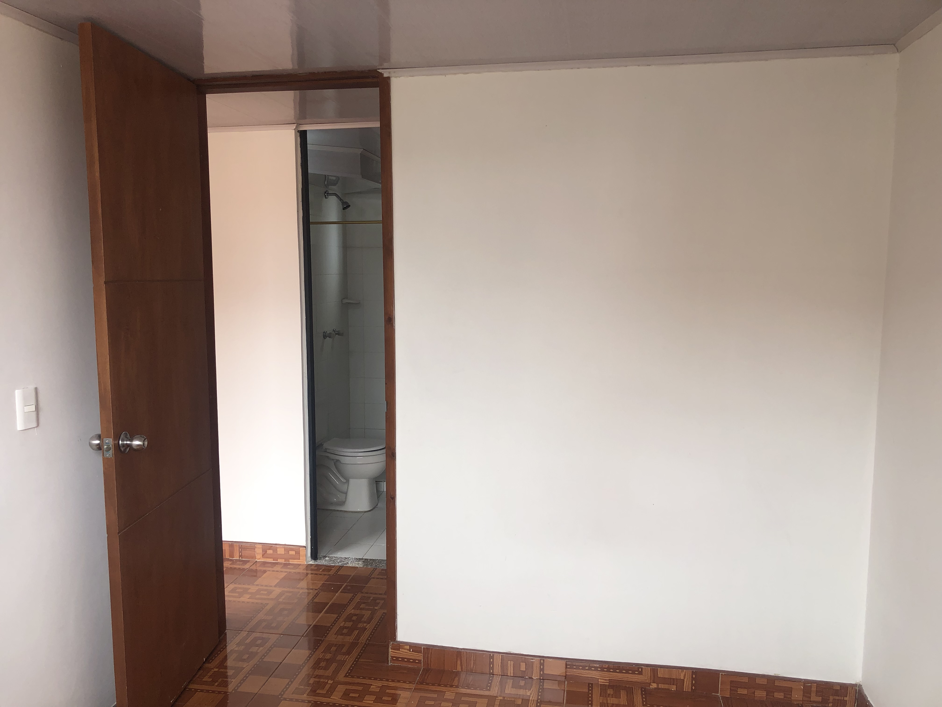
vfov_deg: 49.7
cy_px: 354
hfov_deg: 63.4
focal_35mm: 28
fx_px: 762
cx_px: 471
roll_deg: +0.5
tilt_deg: -7.6
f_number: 1.8
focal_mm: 3.99
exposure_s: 1/120
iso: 32
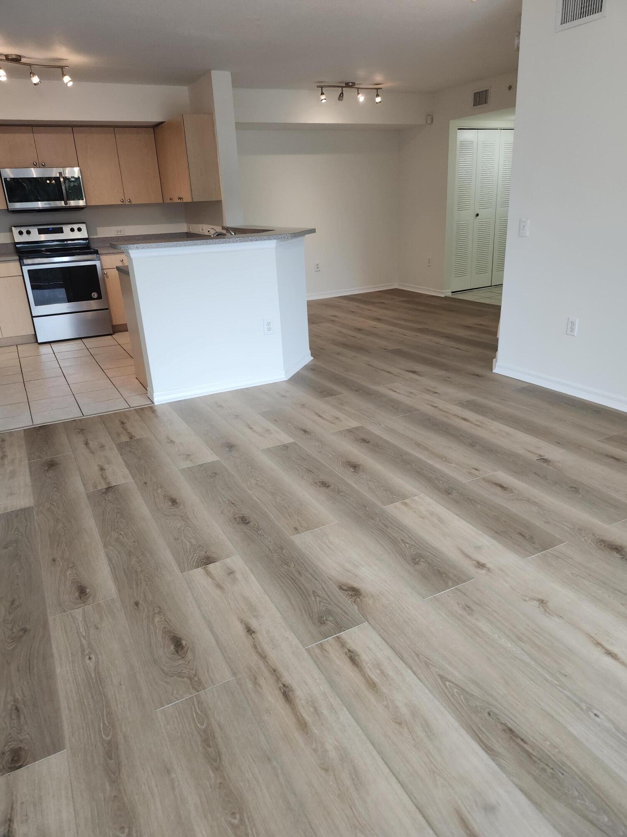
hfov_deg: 58.9
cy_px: 418
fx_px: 555
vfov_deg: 73.9
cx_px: 314
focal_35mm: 23
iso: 200
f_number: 1.8
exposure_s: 1/120
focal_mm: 5.54
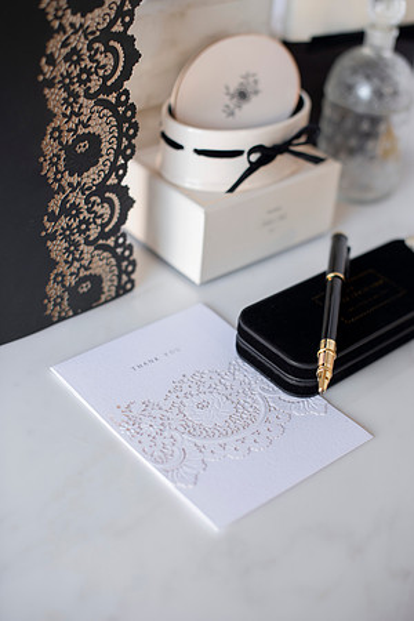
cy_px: 310
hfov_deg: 27.0
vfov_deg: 39.6
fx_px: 862
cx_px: 207
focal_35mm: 50
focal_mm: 50
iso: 200
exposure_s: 1/100
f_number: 2.5
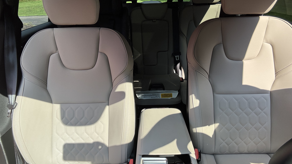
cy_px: 88
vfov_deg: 44.4
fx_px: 201
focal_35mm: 26
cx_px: 147
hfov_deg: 71.9
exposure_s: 1/279
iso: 25
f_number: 1.9
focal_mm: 2.69
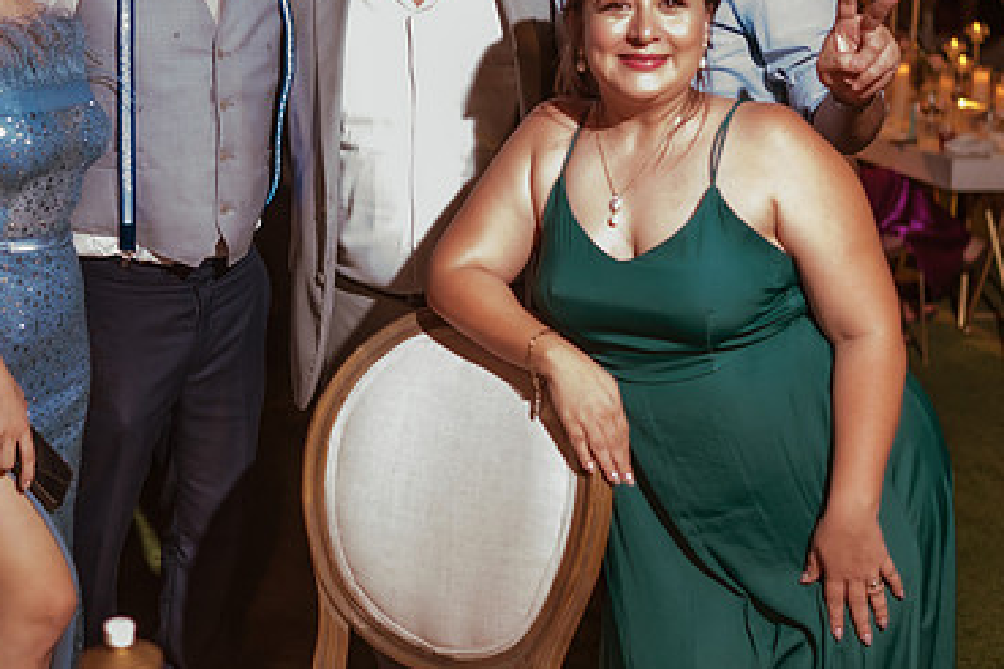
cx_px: 392
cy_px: 181
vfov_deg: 22.8
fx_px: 1645
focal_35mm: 59
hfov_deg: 33.8
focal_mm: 35
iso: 2000
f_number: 1.8
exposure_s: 1/160
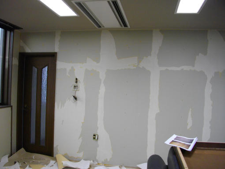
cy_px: 84
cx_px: 112
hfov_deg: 56.8
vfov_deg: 44.2
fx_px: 208
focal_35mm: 32
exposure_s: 1/50
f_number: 2.9
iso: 232
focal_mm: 5.7
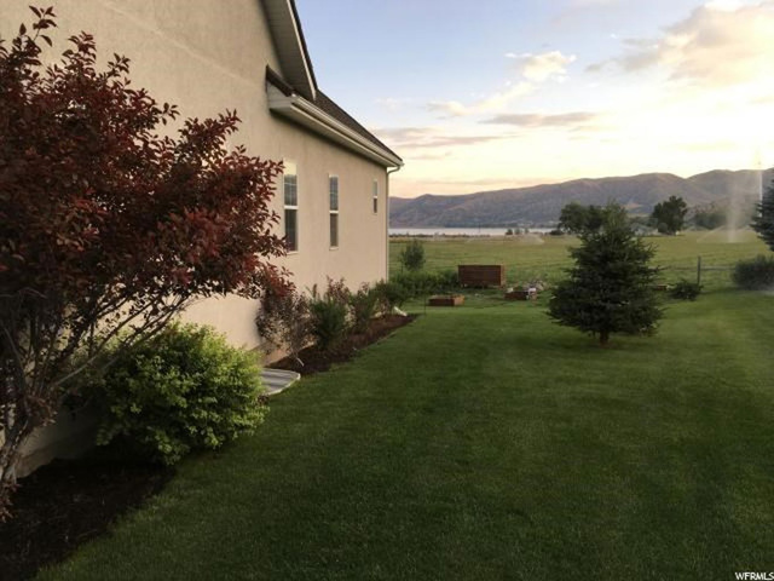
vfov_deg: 48.2
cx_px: 387
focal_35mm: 29
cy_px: 290
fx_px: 648
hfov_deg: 61.7
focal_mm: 4.15
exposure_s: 1/120
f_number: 2.2
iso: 25
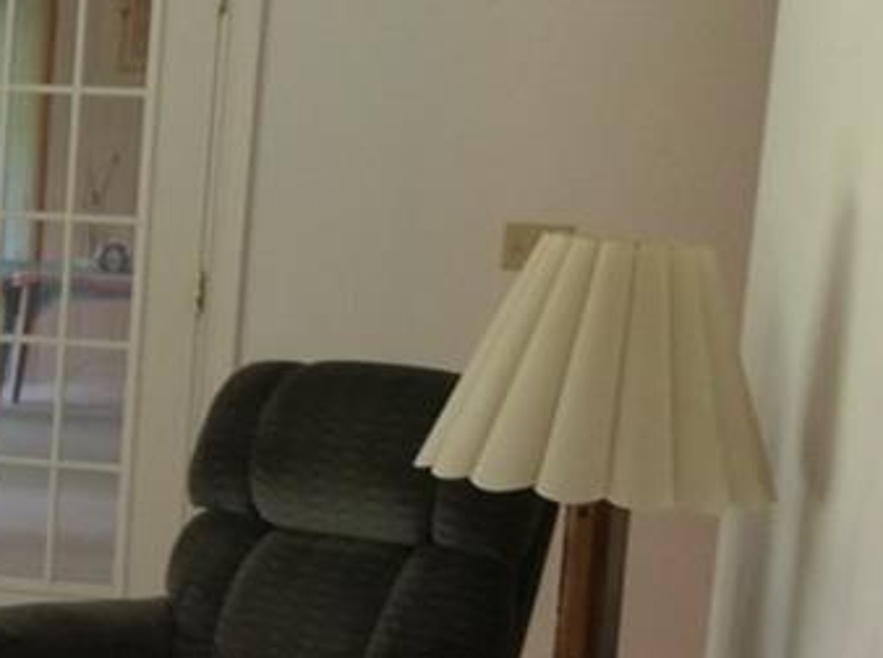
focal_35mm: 97
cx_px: -204
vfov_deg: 15.1
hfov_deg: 19.0
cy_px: 538
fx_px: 2469
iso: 40
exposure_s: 1/24
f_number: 2.4
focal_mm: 3.3
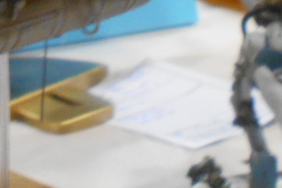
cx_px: 12
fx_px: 1058
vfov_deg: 9.9
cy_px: -92
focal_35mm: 135
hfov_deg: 15.0
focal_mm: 4.6
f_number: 3.2
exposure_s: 1/15
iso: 400
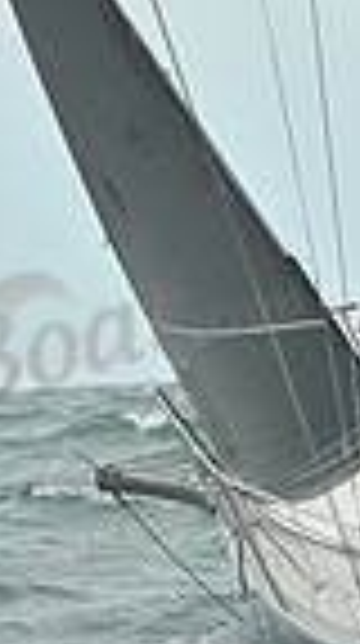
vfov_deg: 2.8
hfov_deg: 1.6
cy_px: 70
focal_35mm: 765
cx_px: 540
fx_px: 13036
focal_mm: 180
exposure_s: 1/1250
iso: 320
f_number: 10
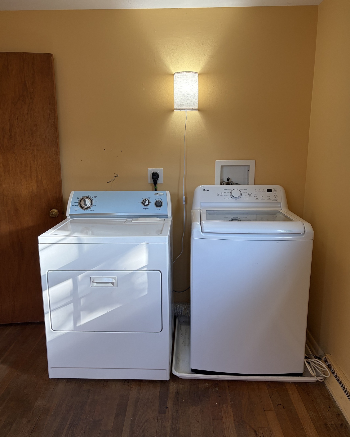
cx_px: 173
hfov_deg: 51.5
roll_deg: +0.6
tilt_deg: -10.8
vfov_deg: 62.2
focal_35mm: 28
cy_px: 217
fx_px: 362
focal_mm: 5.96
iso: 80
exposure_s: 1/120
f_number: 1.6
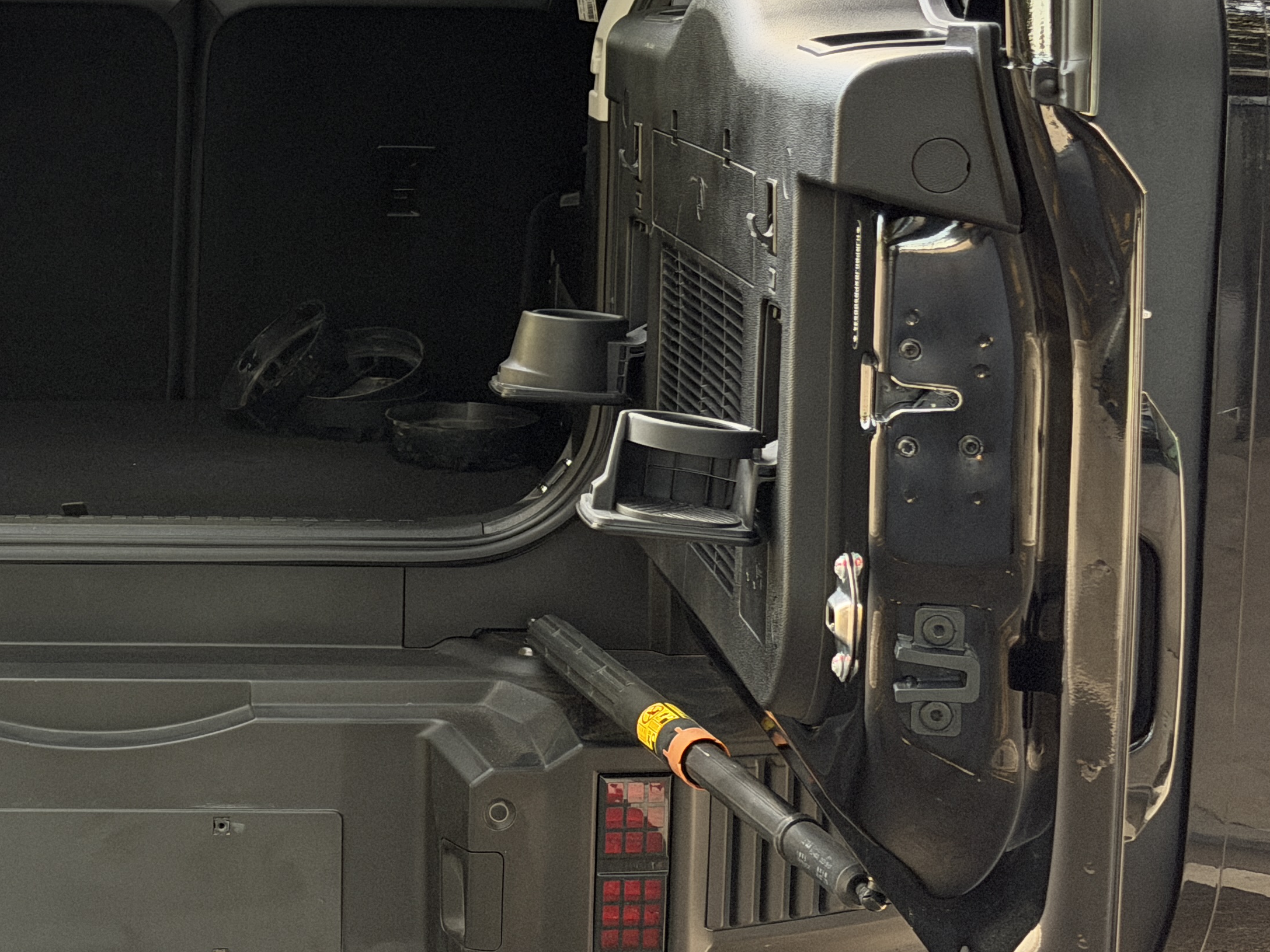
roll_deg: +0.9
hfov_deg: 21.5
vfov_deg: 16.5
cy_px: 195
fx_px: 3265
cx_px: 129
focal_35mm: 89
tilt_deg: -6.9
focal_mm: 6.76
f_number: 1.78
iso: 250
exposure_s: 1/60
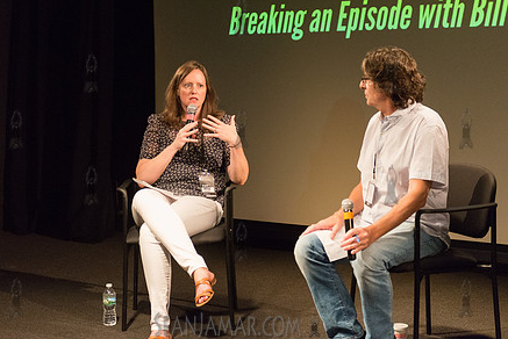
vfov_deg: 17.7
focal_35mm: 77
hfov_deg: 26.3
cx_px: 241
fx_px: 1087
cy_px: 128
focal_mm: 58
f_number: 2.8
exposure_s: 1/320
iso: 4000
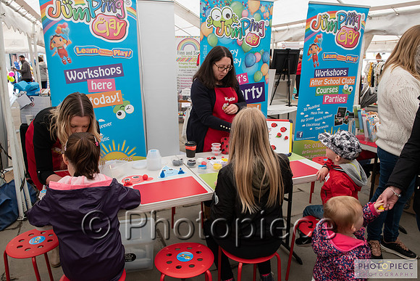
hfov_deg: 66.5
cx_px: 210
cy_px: 140
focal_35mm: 27
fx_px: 320
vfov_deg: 47.2
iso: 720
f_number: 8
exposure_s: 1/80
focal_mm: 26
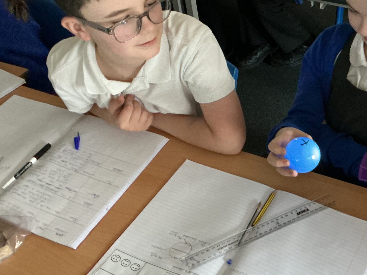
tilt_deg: -37.5
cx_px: 302
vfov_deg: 28.9
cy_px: 92
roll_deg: +1.4
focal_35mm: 50
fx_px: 530
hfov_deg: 36.7
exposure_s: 1/30
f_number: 1.8
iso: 500
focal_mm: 3
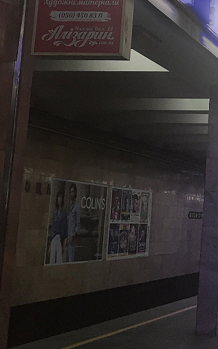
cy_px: 119
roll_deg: -1.8
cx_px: 368
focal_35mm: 75
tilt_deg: +8.4
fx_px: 713
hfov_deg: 15.4
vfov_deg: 27.3
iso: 32
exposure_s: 1/33
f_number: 2.2
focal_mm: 4.15
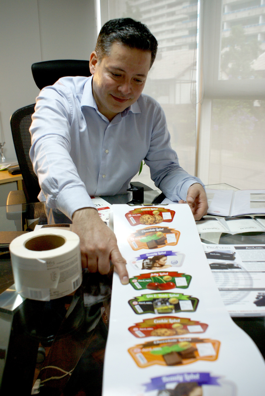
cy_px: 198
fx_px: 330
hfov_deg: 43.7
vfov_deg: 61.9
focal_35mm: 30
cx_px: 132
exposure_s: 1/30
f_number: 4
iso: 250
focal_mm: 20
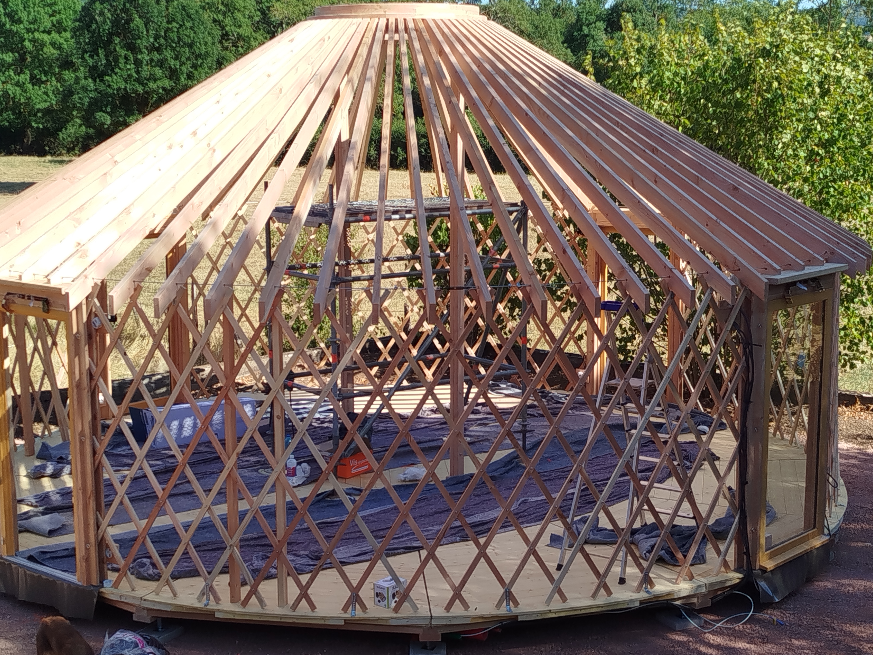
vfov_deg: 25.2
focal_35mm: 58
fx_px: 1463
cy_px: 345
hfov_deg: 33.2
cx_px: 412
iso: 50
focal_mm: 5.31
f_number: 1.7
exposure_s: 1/615
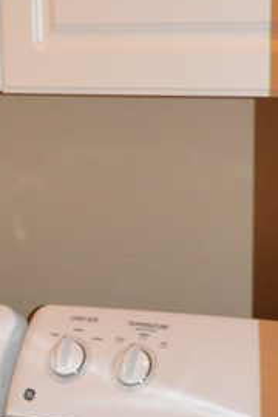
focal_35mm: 144
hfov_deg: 9.5
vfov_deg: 14.1
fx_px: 1668
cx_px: -2
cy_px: 369
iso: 2000
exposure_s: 1/60
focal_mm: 24
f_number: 4.5
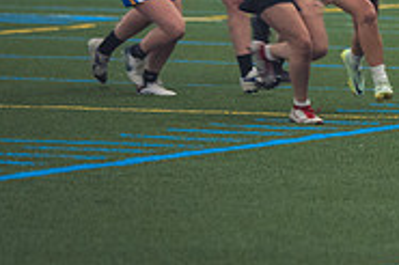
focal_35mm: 823
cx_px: 623
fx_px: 9113
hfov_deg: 2.5
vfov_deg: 1.7
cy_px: -56
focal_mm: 175
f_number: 2.8
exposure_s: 1/320
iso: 2200
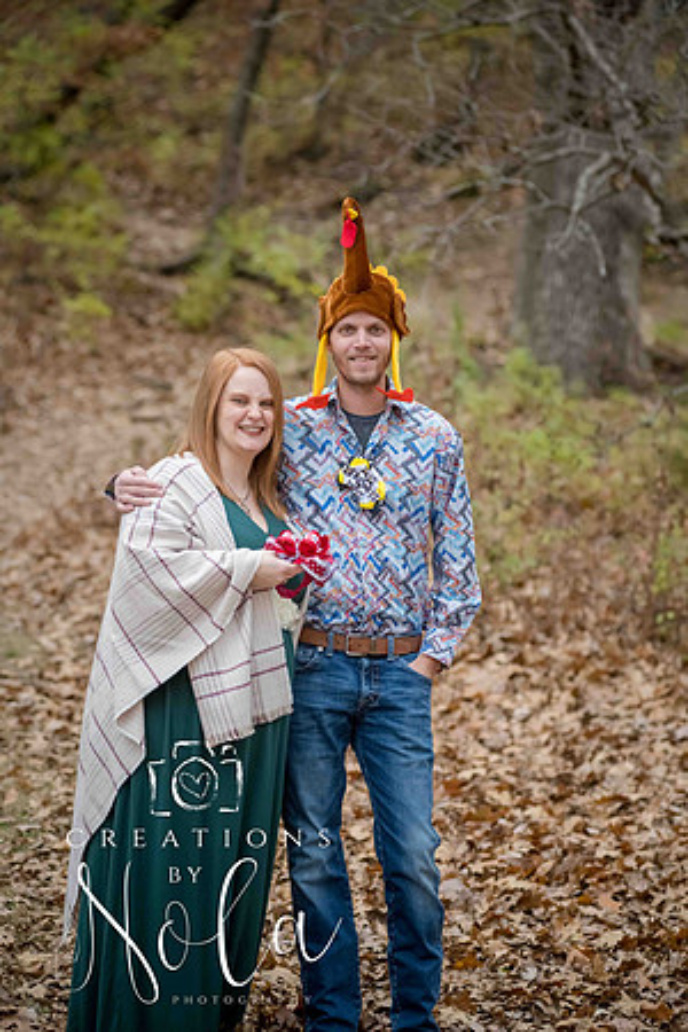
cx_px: 344
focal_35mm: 100
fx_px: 2866
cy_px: 516
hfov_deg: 13.7
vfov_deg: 20.4
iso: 1000
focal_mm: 100
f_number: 4
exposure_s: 1/800
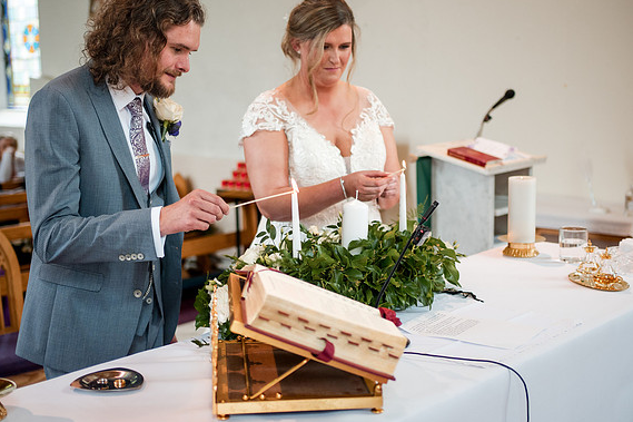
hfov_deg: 37.5
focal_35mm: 53
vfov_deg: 25.5
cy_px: 213
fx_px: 932
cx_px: 311
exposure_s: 1/500
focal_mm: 35
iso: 1250
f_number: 1.8
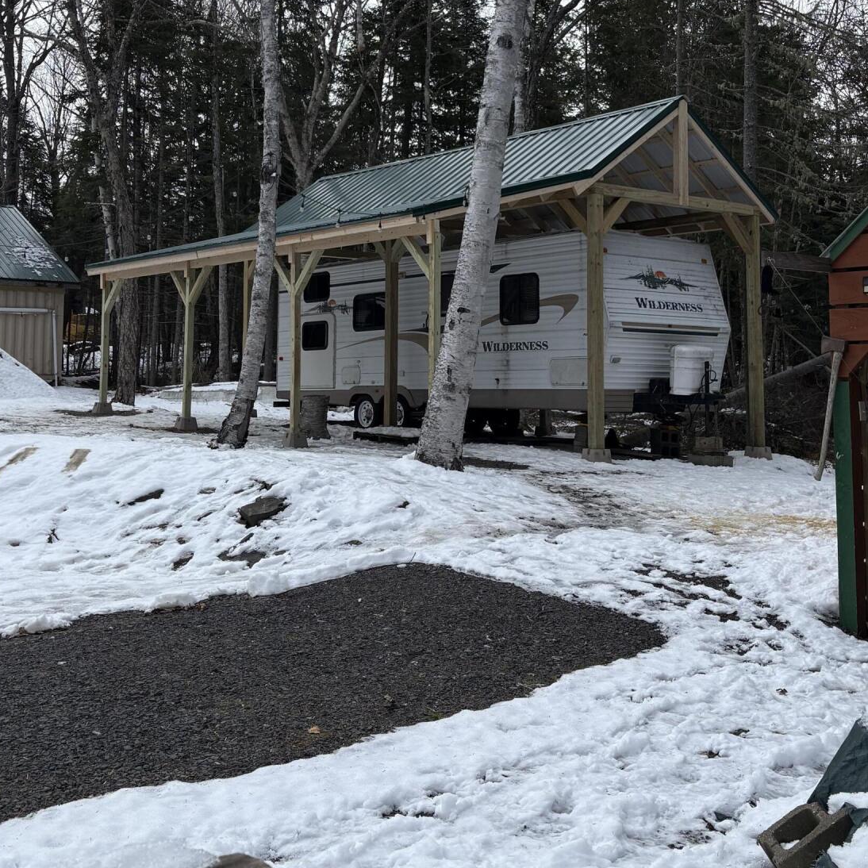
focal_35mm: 42
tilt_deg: +3.9
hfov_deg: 40.0
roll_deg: -0.2
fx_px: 1192
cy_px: 265
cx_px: 474
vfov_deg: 39.4
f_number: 1.6
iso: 50
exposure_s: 1/1484
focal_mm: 5.96
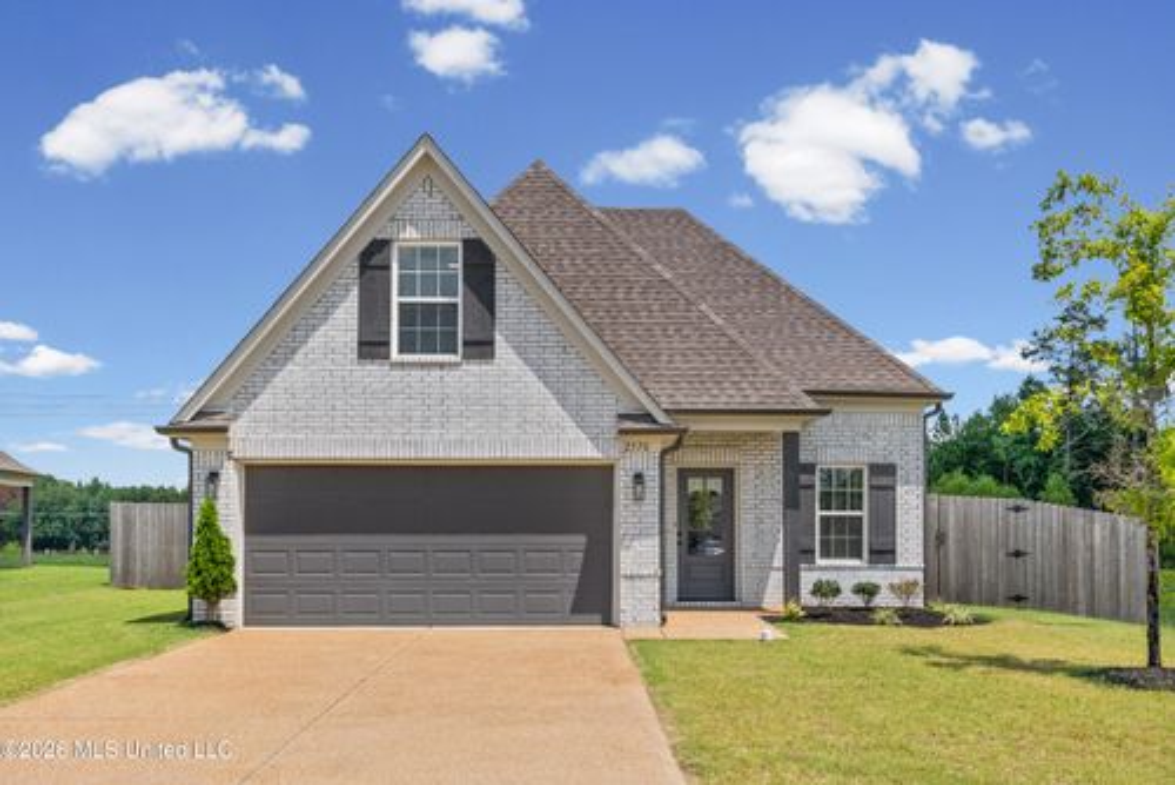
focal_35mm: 35
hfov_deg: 54.4
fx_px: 1143
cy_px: 392
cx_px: 588
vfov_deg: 37.9
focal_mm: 35
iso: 800
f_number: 9
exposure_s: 1/2500
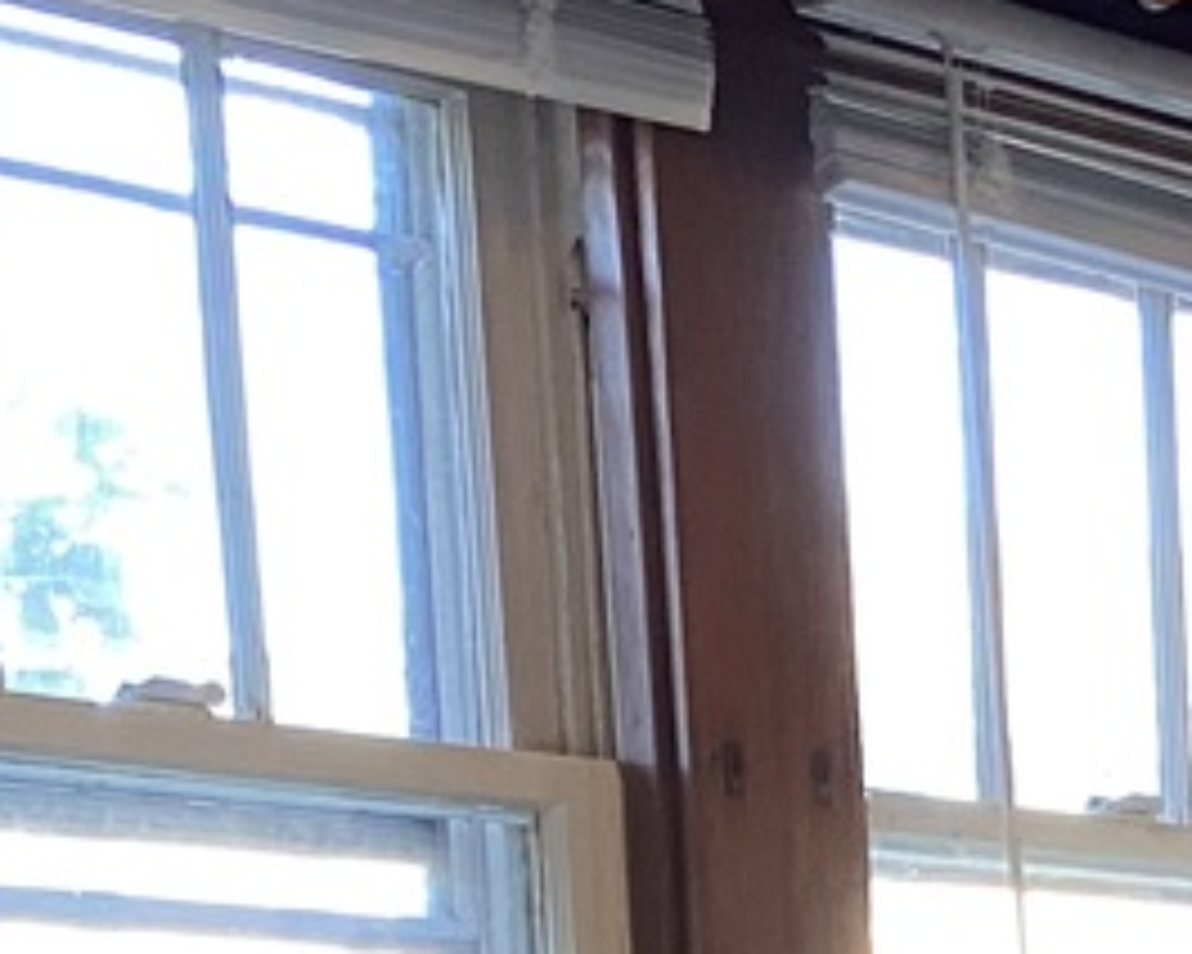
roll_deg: -0.1
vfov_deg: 9.9
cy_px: 2218
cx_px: 2528
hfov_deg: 12.1
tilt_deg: -10.5
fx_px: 4868
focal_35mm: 138
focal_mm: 4.25
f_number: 1.8
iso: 160
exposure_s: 1/60
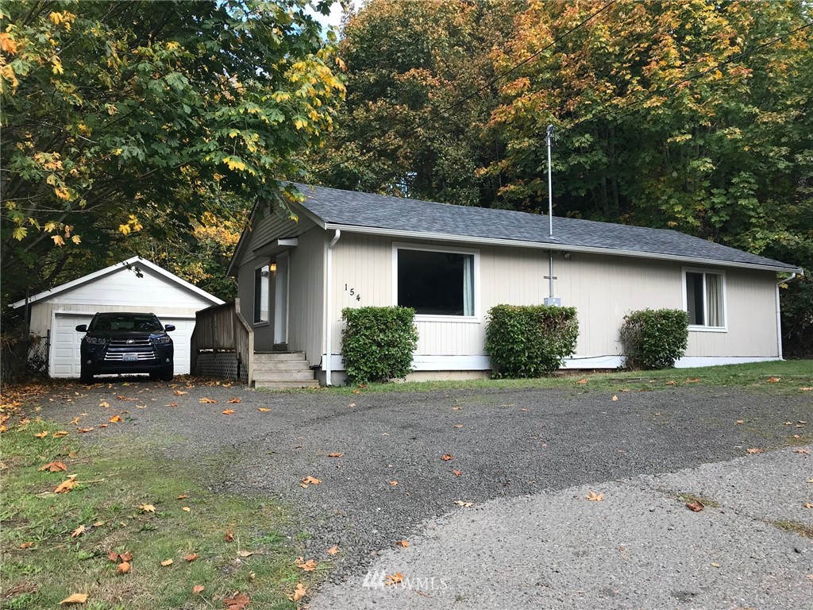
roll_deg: -0.6
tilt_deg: +4.3
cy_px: 305
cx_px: 406
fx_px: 658
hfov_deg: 63.4
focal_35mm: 28
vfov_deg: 49.7
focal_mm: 3.99
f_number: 1.8
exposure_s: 1/567
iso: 20
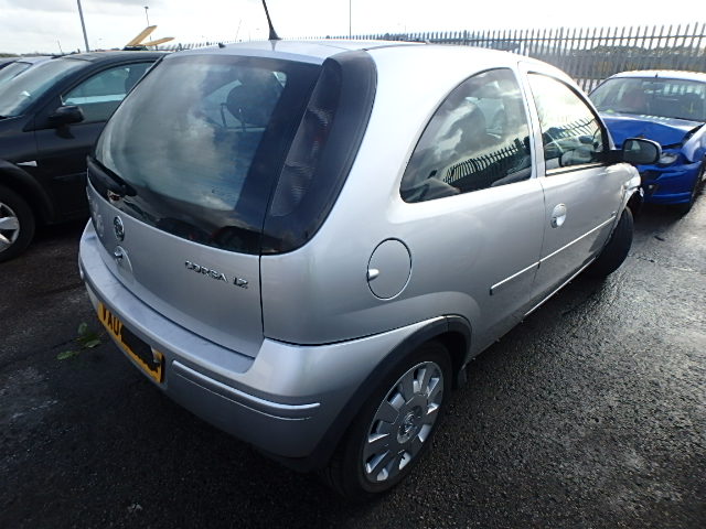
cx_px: 353
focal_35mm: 21
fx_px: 428
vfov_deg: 63.4
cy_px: 264
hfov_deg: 79.0
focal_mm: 3.7
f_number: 3.5
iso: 125
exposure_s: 1/250
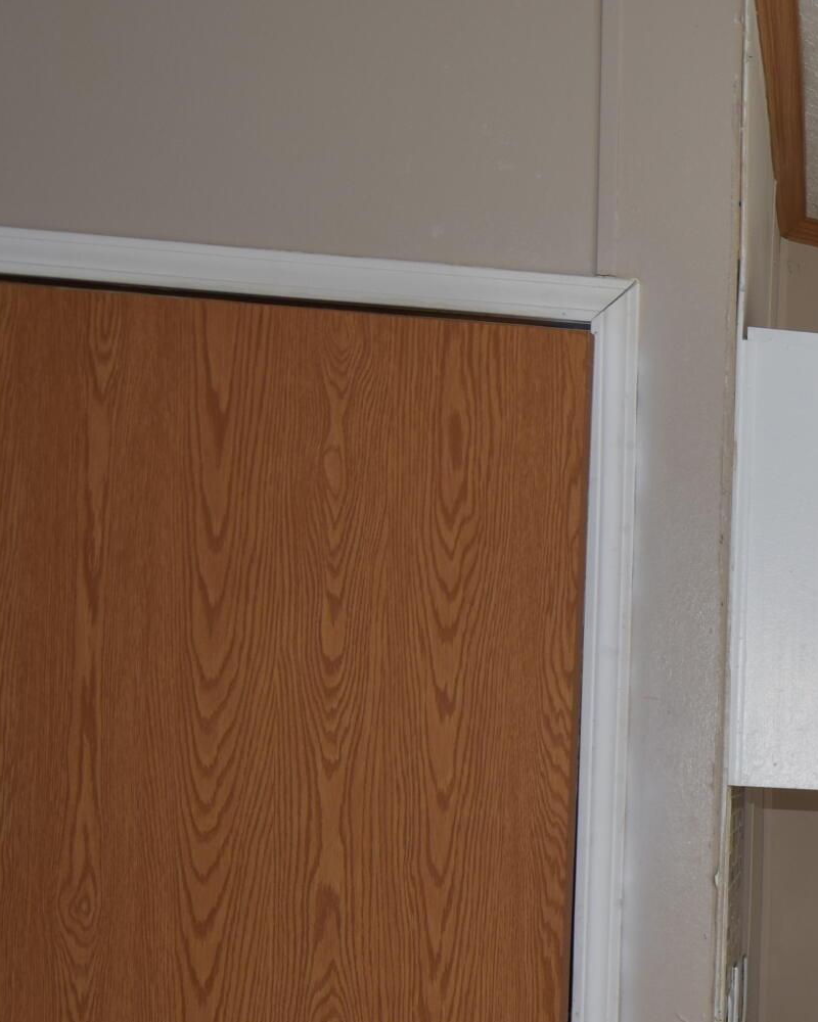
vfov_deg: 24.3
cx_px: 1447
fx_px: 2300
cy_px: 939
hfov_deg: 16.9
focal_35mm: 76
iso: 100
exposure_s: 1/125
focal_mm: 18
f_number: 5.6
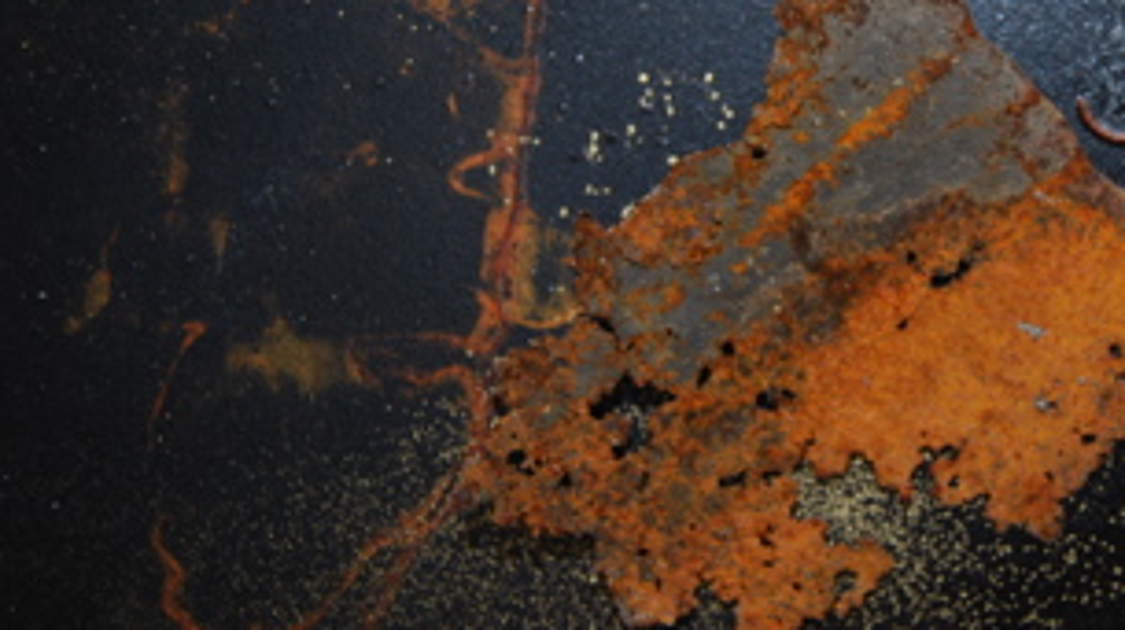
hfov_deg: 30.8
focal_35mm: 67
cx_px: 883
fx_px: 1997
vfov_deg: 17.9
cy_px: 254
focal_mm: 26
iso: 100
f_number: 4
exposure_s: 1/60
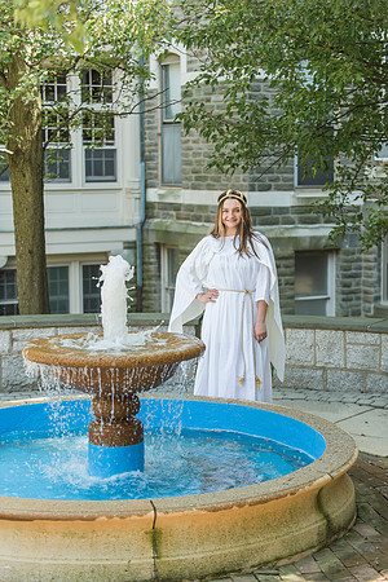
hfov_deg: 19.5
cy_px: 291
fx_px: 1132
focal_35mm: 70
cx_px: 194
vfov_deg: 28.8
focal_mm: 70
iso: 320
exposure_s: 1/320
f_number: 3.5
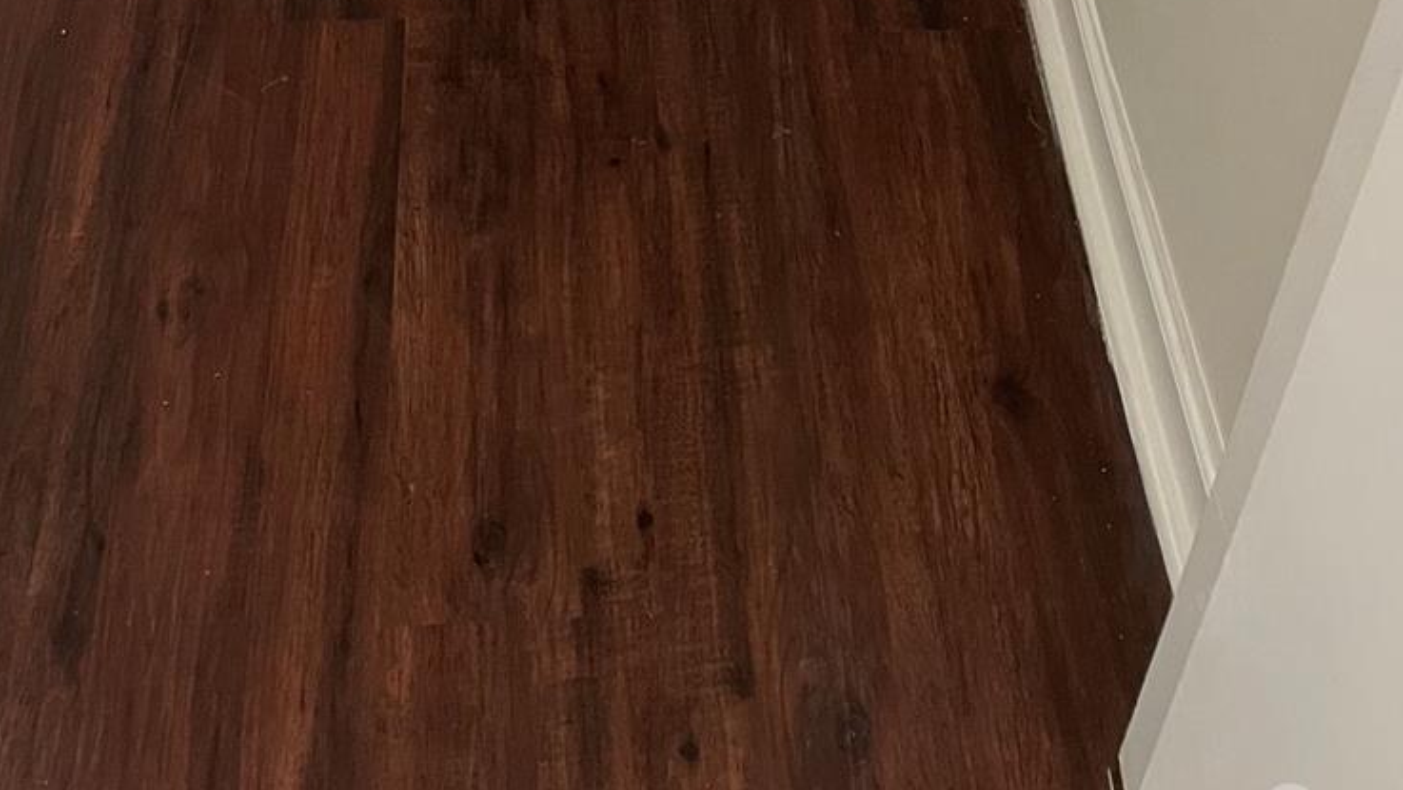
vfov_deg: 17.4
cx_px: 687
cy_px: -546
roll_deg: -5.2
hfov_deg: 35.4
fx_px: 2195
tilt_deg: -34.1
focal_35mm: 59
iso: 200
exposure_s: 1/60
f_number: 1.6
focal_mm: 4.2
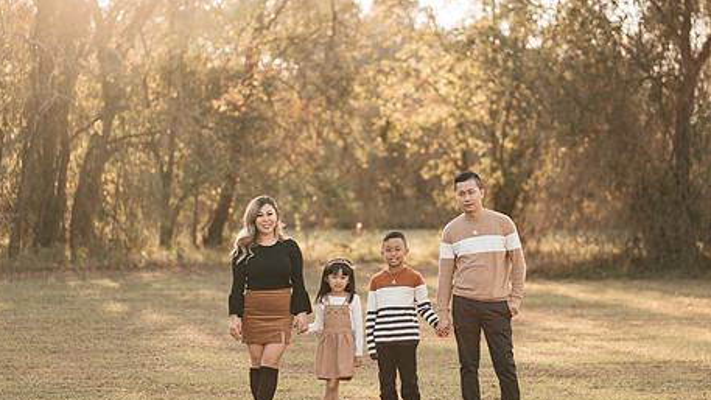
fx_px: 2130
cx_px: 367
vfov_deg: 10.7
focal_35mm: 113
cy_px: 200
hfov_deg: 18.9
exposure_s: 1/640
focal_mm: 85
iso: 125
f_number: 2
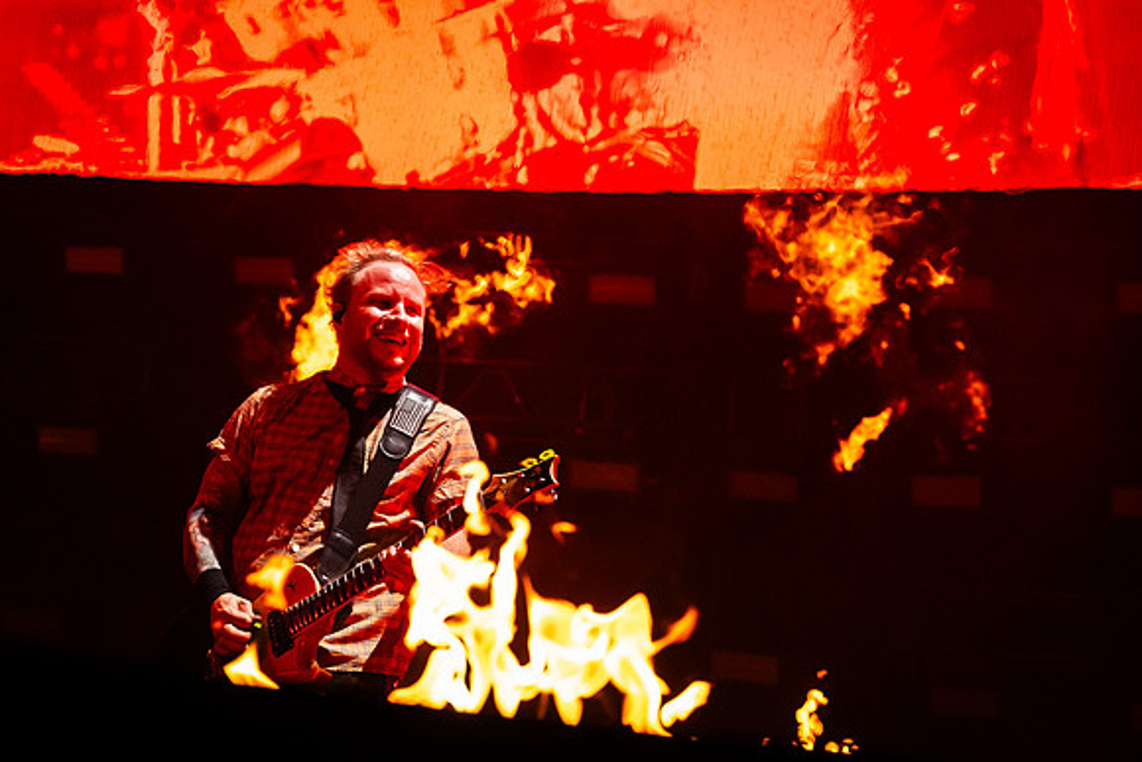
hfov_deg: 25.4
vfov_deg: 16.9
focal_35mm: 80
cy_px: 84
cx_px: 619
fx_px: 2529
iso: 2000
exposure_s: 1/1600
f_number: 2.8
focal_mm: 40
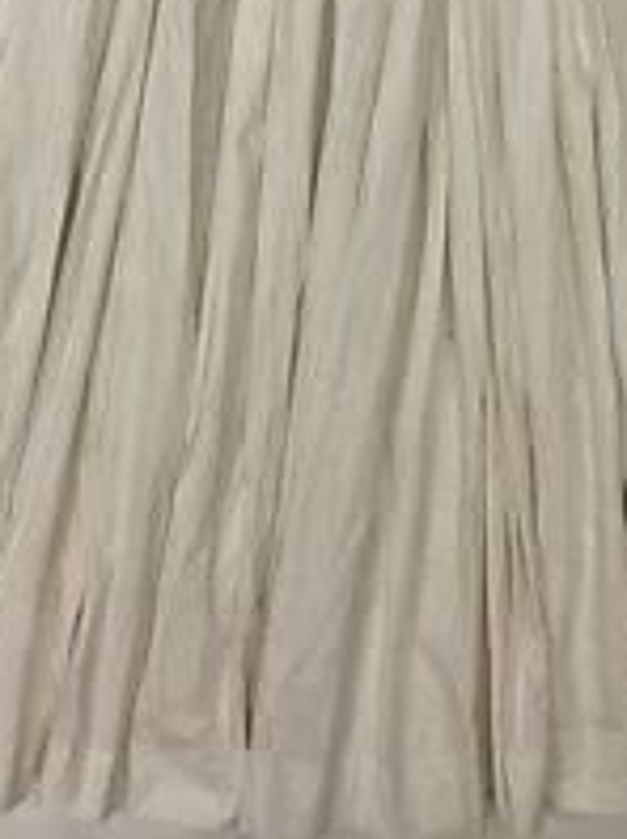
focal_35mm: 94
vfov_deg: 18.8
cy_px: -352
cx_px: 356
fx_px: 2275
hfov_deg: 15.7
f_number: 2.4
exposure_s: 1/120
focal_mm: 3.3
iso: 32
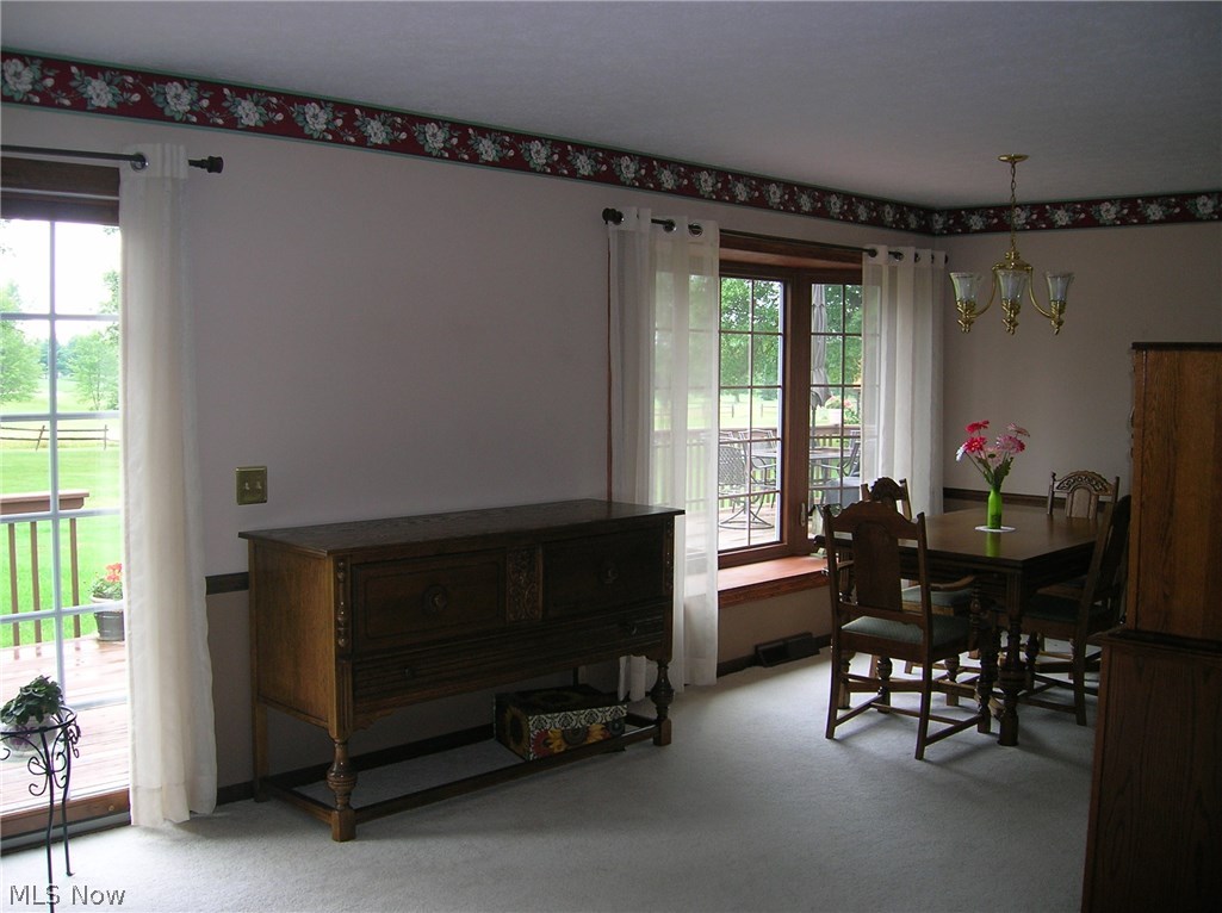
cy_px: 456
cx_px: 611
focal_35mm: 34
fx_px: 1199
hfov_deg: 54.0
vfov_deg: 41.7
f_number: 2.9
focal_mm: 5.7
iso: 50
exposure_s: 1/30
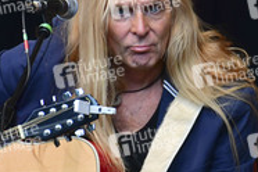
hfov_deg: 1.1
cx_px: 108
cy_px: 107
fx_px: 12999
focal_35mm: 1814
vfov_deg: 0.8
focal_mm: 500
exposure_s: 1/400
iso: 1600
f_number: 5.6
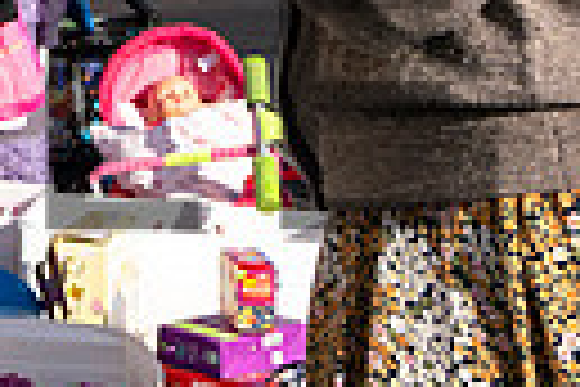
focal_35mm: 186
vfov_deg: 7.3
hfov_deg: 9.7
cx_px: -833
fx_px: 2996
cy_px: -70
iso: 400
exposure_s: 1/2000
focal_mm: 35
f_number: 5
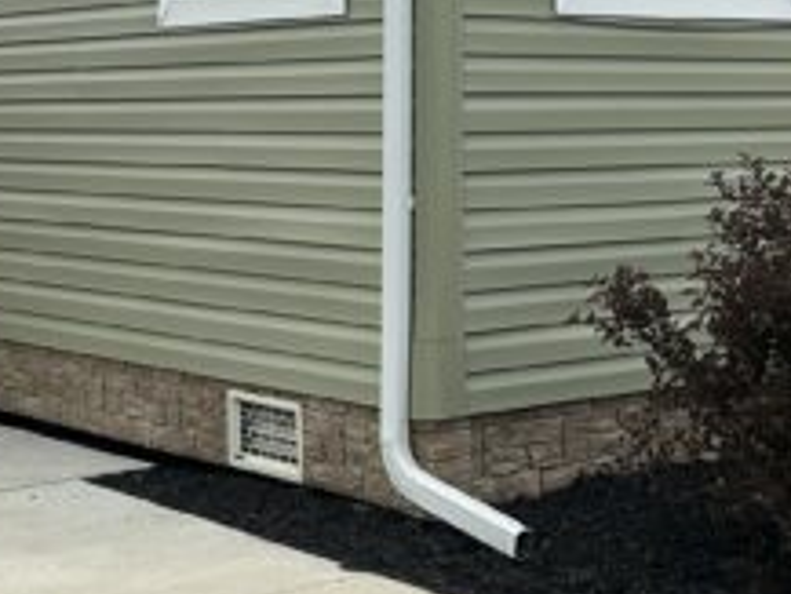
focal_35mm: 85
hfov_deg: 22.9
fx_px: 1943
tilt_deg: +6.0
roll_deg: +0.4
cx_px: 529
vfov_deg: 16.7
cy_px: -106
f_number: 1.78
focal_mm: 6.86
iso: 80
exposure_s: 1/4762
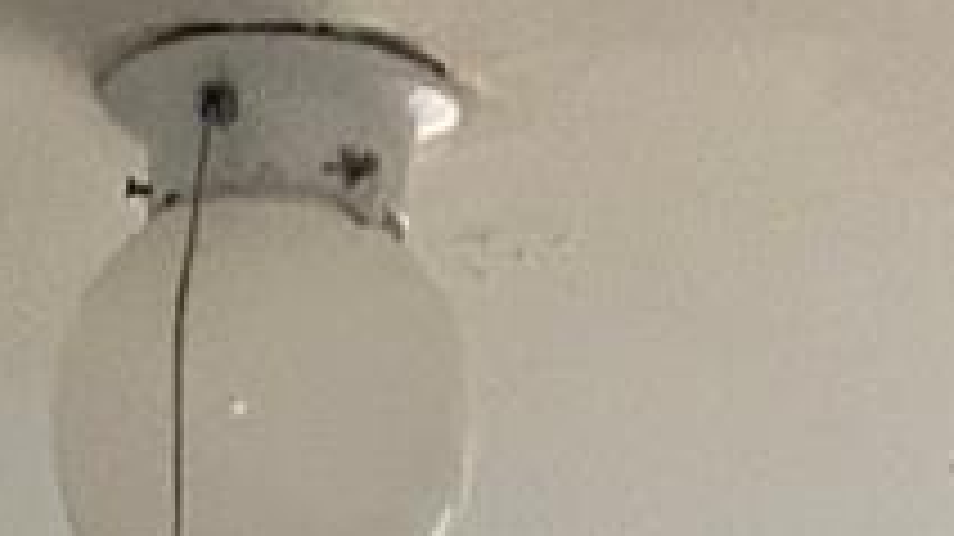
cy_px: 2865
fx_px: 5183
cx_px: 338
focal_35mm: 205
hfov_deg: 10.5
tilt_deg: -7.5
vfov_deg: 4.7
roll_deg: +2.0
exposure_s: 1/60
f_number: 1.6
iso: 400
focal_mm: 4.2
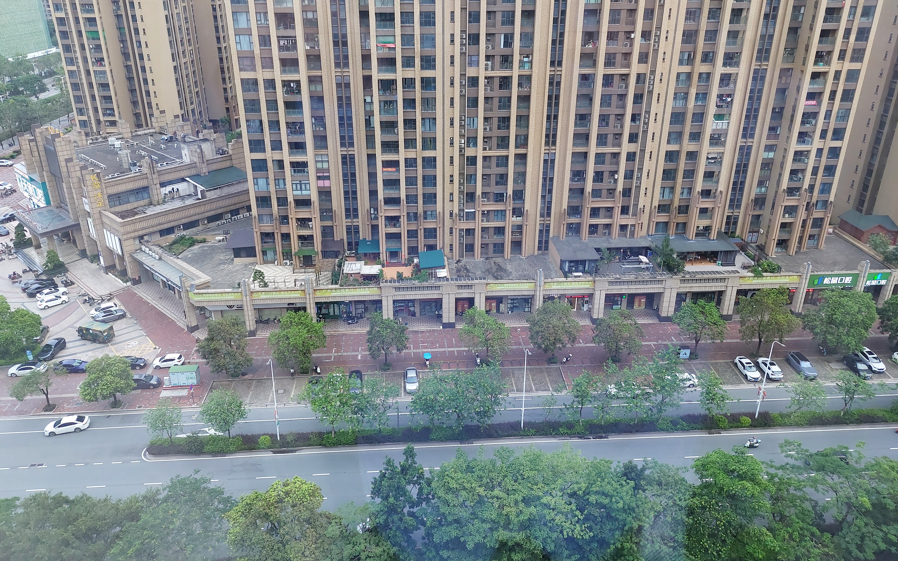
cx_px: 444
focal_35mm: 27
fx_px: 661
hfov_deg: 68.4
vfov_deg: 45.9
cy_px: 236
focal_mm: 5.23
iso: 100
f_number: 1.8
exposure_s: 1/100
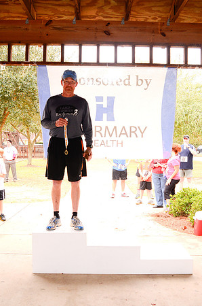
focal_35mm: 36
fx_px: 304
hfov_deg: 36.7
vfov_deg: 53.2
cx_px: 101
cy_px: 153
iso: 640
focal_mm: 24
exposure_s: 1/125
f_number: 5.6
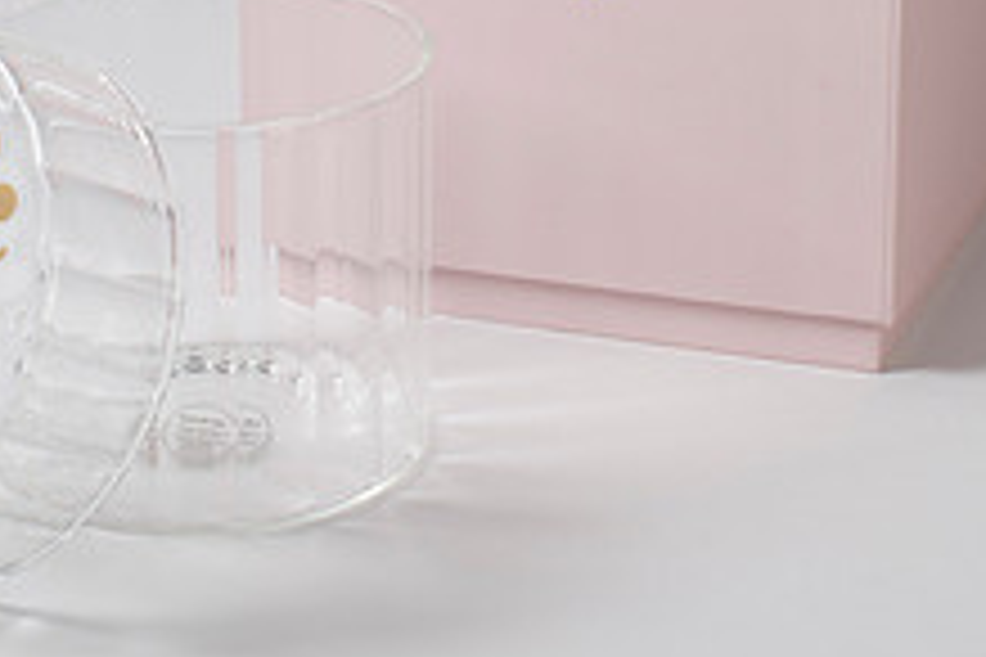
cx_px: 468
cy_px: -47
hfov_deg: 15.0
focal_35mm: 137
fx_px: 3752
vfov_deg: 9.9
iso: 100
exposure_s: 1/200
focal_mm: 50
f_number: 16
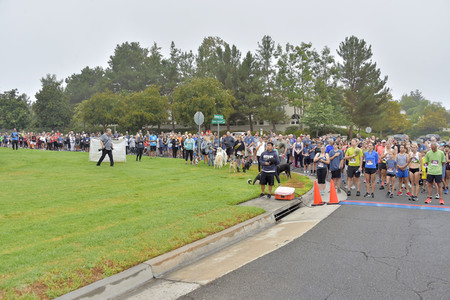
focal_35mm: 28
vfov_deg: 46.4
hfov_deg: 65.5
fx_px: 350
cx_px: 225
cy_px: 150
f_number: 6.3
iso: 1000
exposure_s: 1/250
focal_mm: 28
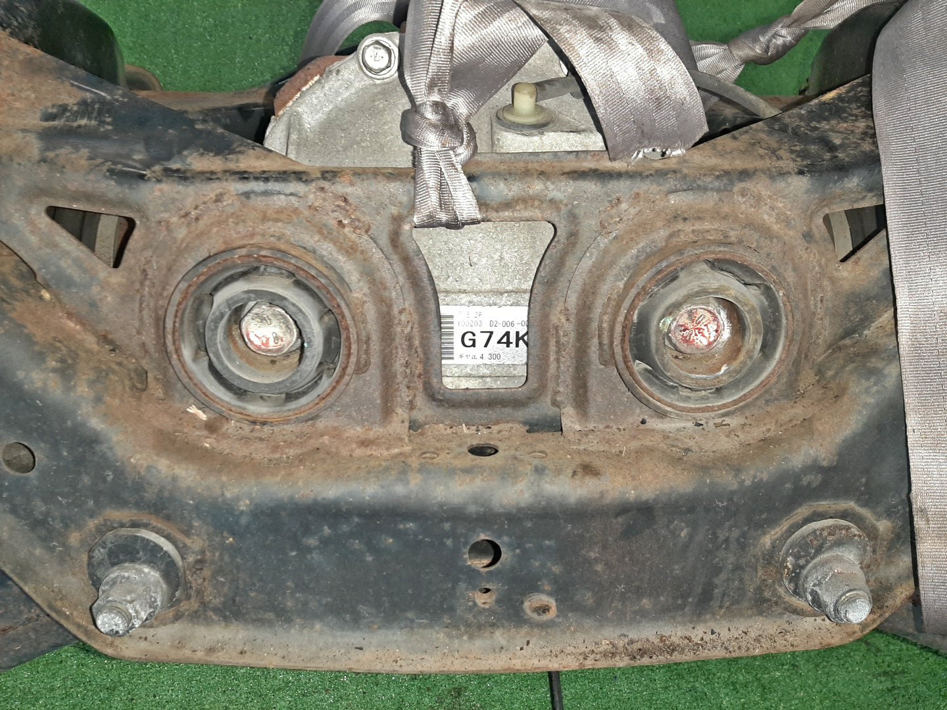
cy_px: 355
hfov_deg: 67.3
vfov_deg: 53.1
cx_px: 474
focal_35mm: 26
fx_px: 711
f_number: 1.7
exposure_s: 1/25
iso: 175
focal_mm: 3.93
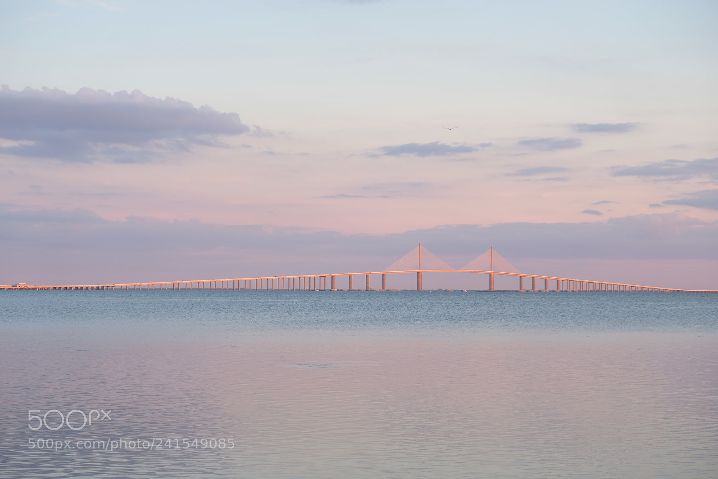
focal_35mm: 79
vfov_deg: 17.3
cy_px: 240
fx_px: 1575
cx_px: 359
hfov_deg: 25.7
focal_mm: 52.7
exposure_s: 1/125
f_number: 4
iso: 320
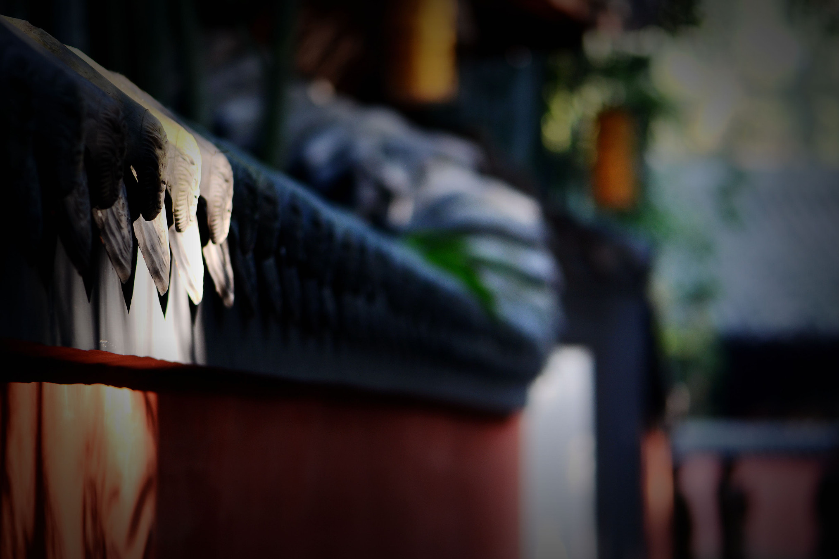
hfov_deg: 13.0
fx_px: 3694
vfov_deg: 8.7
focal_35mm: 159
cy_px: 280
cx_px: 417
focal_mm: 105
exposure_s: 1/160
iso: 320
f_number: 3.2
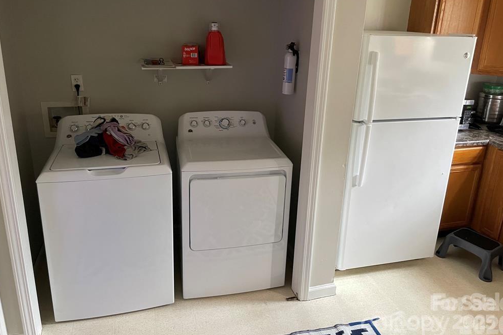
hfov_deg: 65.5
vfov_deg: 46.3
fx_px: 391
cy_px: 148
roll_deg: -1.5
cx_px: 254
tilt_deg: -18.2
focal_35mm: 28
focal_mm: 4.2
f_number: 1.6
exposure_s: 1/40
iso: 400
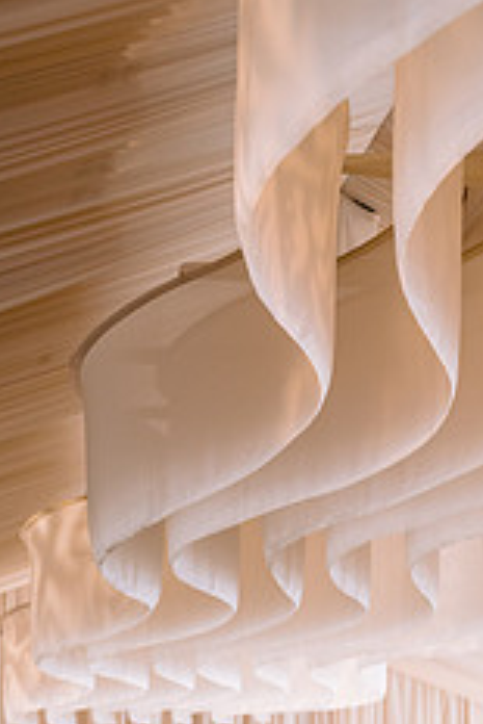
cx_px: 430
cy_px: 618
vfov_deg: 20.7
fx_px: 1949
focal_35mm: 97
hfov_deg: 14.0
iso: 1000
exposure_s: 1/200
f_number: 2.5
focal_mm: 50
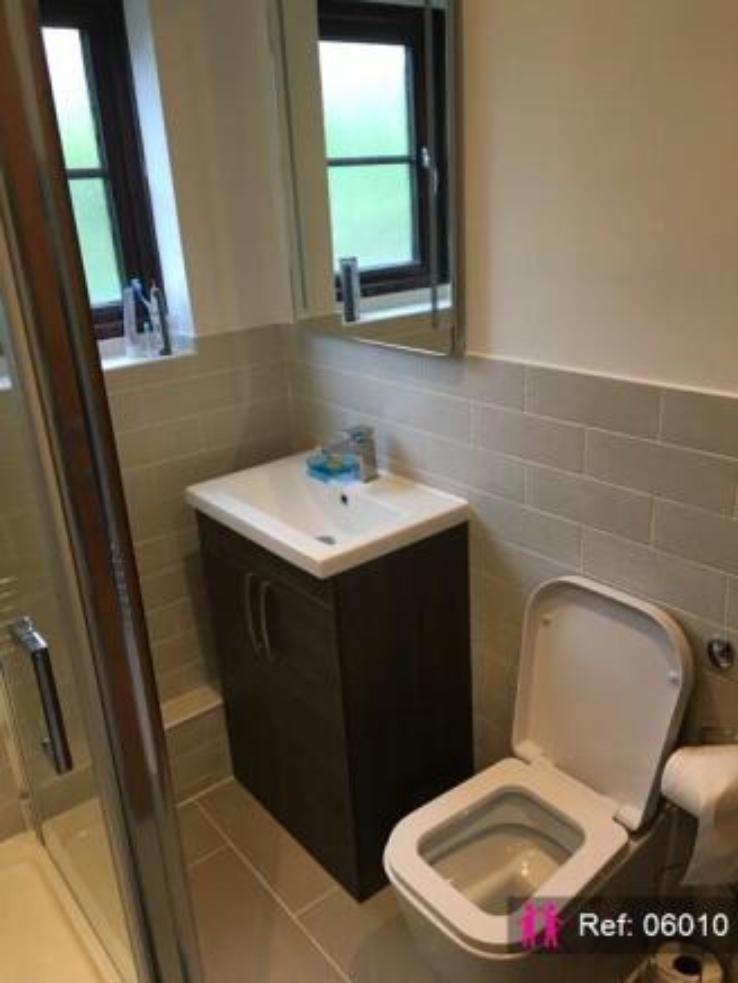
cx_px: 369
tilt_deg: -21.3
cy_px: 492
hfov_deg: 48.2
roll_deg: +5.1
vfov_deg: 61.6
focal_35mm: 29
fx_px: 824
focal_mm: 4.15
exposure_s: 1/33
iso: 32
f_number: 2.2
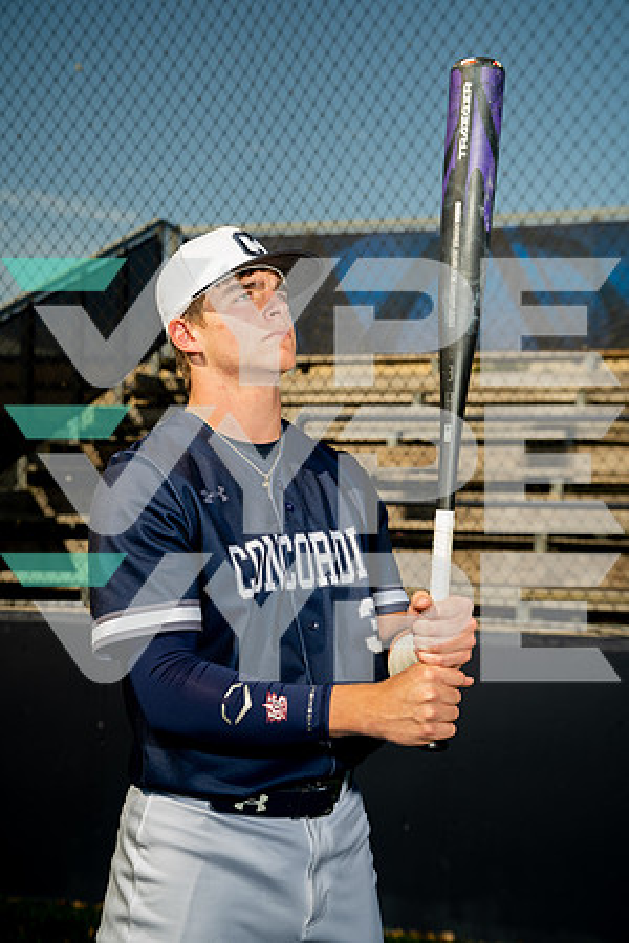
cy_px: 472
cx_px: 314
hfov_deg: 26.0
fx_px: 1363
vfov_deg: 38.2
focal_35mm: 52
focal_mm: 52
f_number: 4.5
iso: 100
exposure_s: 1/250
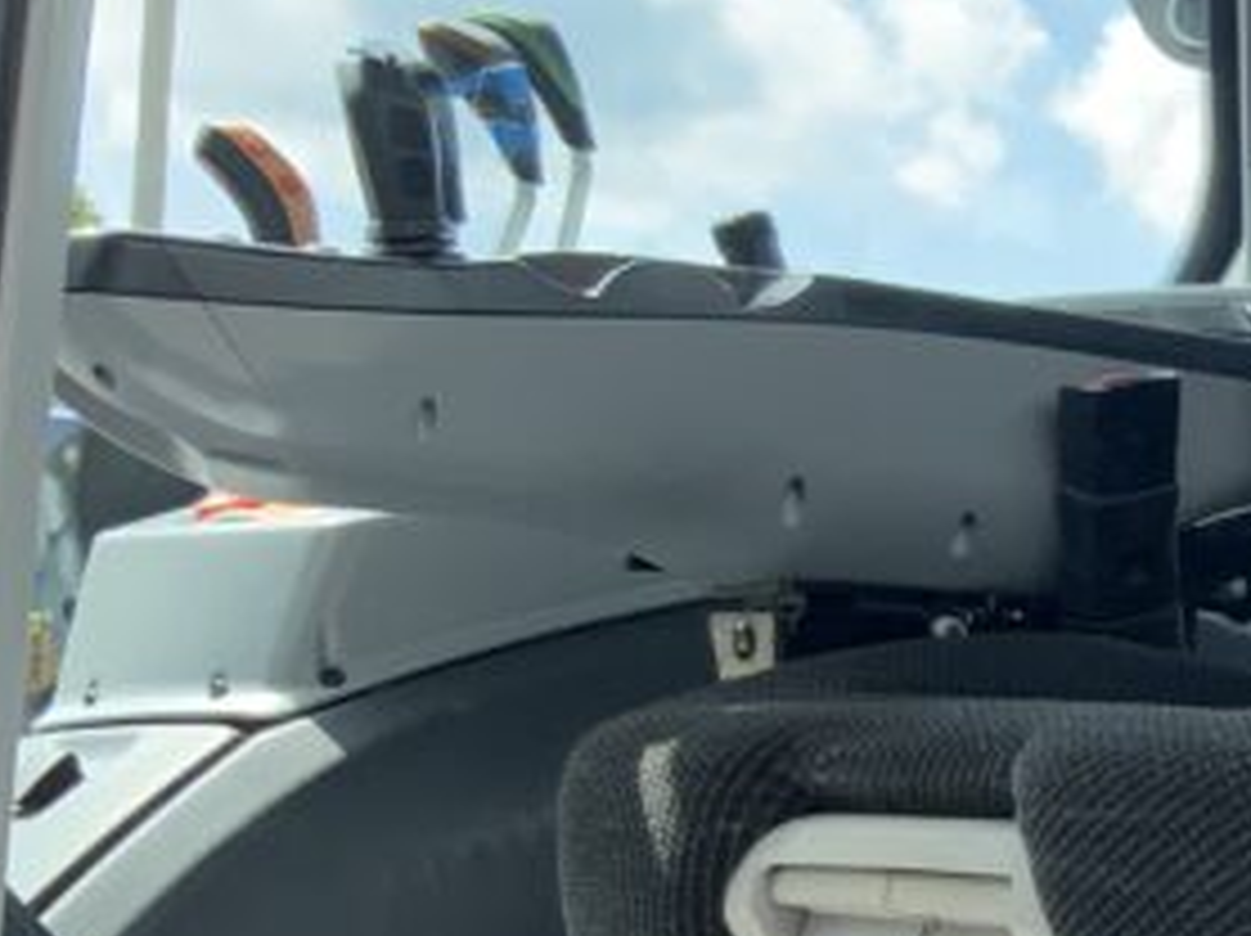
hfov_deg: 16.4
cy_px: 932
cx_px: 2002
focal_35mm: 107
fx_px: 3864
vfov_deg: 13.6
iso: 16
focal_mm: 3
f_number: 1.8
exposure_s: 1/473
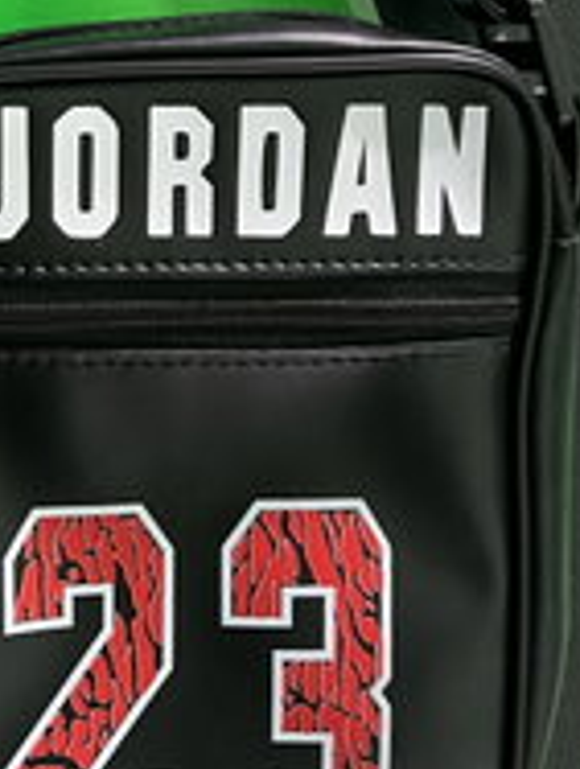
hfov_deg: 19.8
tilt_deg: -6.8
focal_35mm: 74
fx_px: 1648
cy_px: 191
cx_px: 148
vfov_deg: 26.0
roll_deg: +2.2
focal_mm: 5.7
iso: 200
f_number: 1.5
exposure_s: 1/50
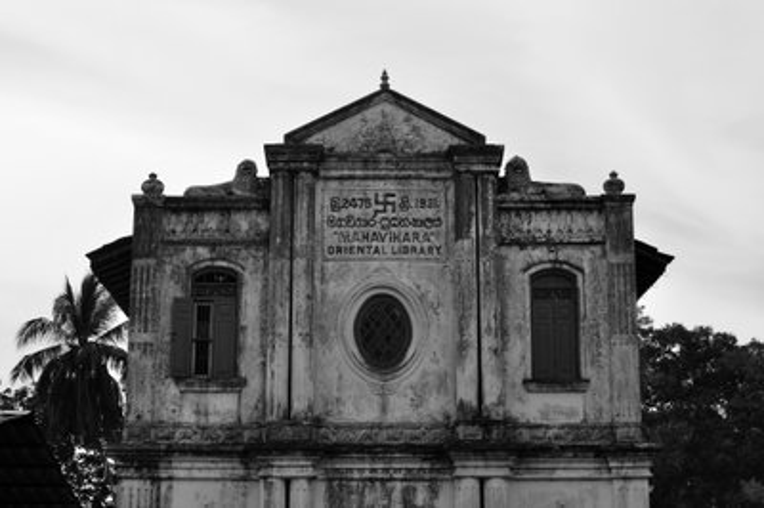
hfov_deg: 42.4
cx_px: 382
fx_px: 986
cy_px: 254
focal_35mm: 46
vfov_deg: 28.9
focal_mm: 31
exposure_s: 1/1250
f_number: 5.6
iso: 200
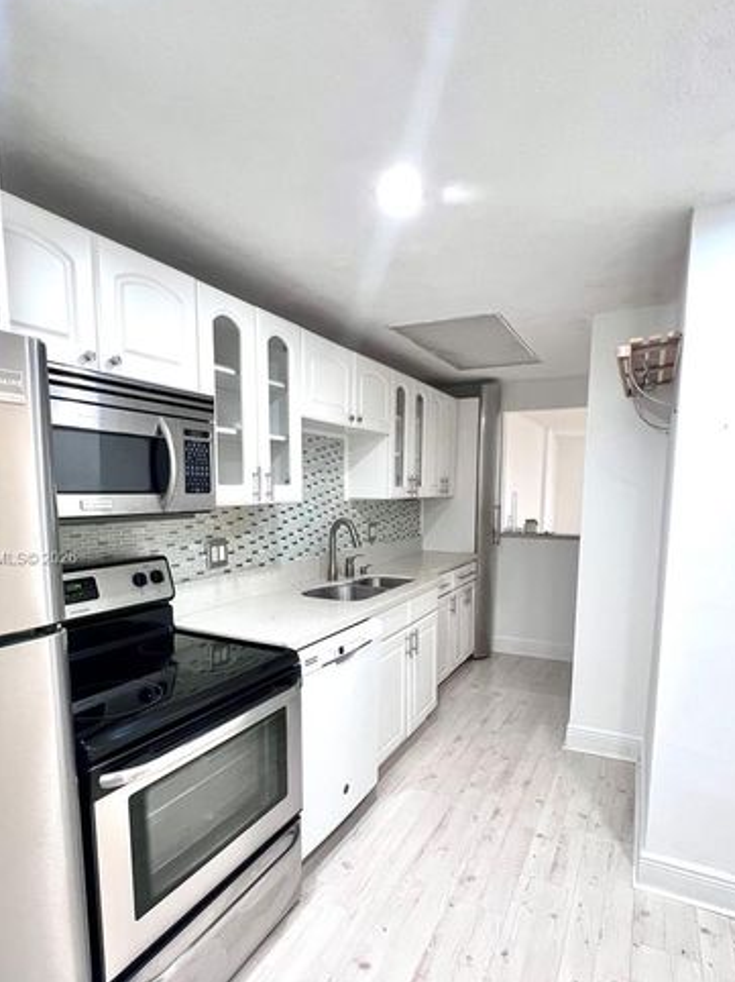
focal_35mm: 18
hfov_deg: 71.5
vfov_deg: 87.3
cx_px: 377
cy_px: 559
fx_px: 510
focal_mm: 1.57
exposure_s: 1/60
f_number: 1.8
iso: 160
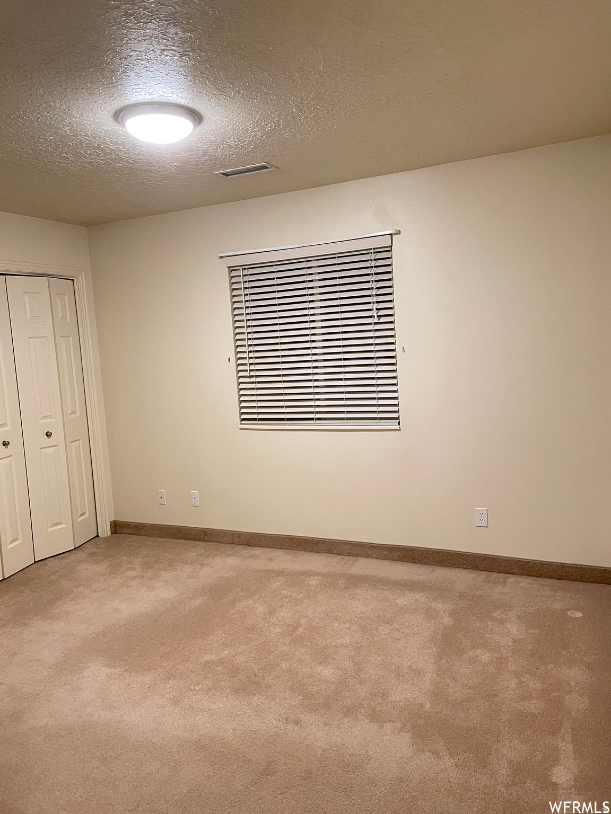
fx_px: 612
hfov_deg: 53.1
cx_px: 306
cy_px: 407
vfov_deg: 67.3
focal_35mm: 26
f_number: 1.6
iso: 500
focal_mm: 4.2
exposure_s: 1/60
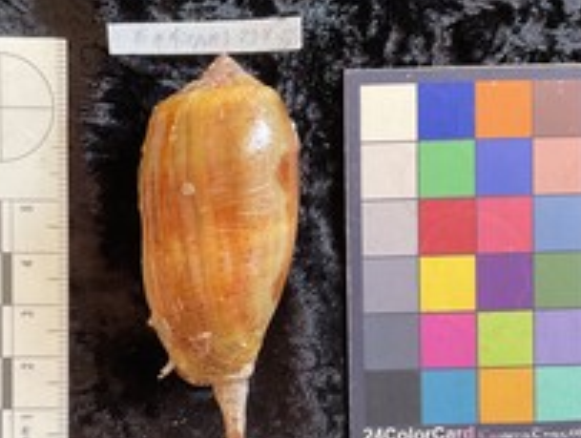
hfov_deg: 37.9
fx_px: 841
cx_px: 220
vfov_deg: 29.0
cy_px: 296
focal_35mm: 50
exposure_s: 1/50
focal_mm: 3
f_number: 1.8
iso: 100
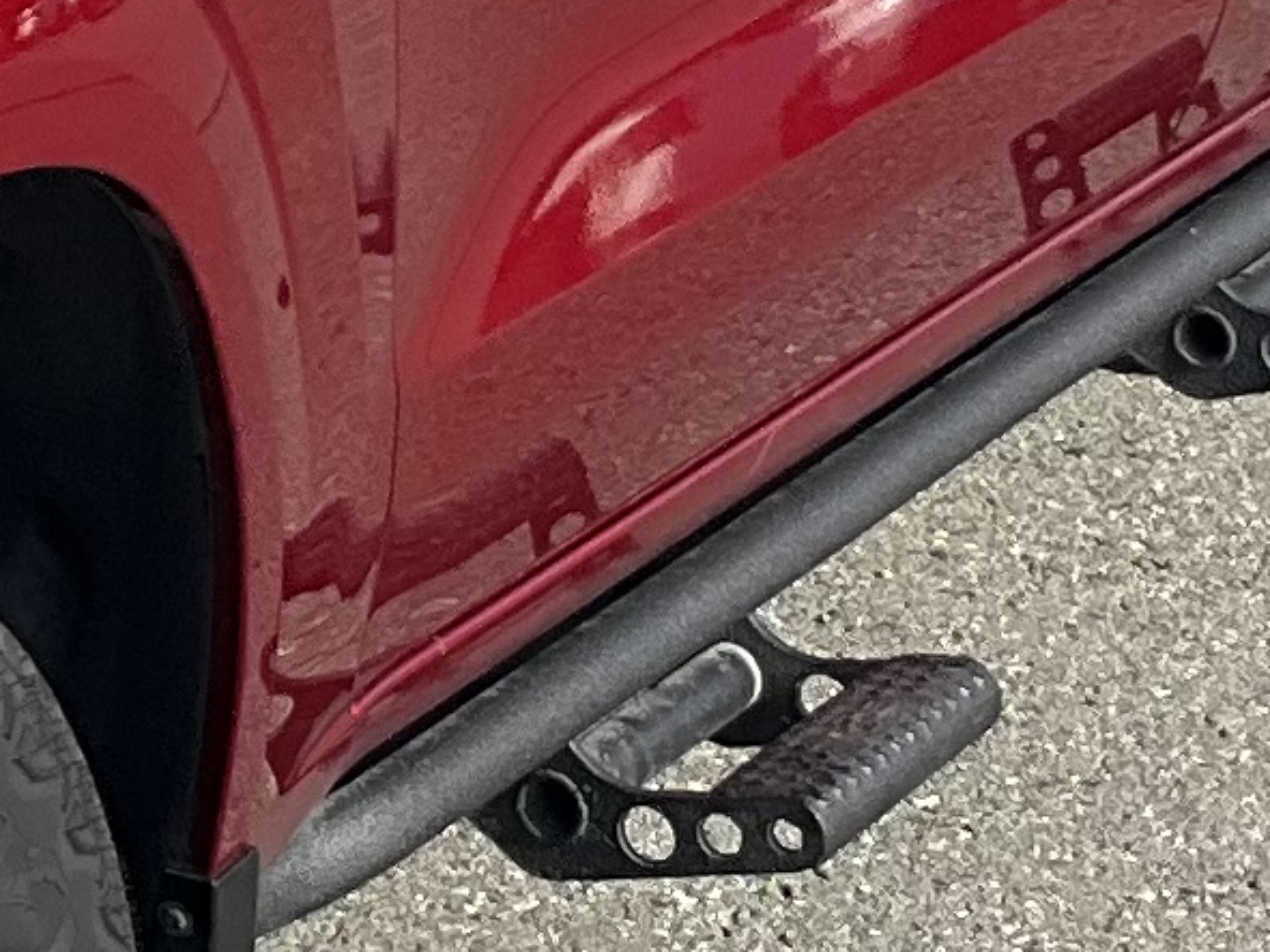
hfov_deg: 9.8
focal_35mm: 198
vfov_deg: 7.4
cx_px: -425
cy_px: -146
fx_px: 7263
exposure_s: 1/1076
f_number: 1.8
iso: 25
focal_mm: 3
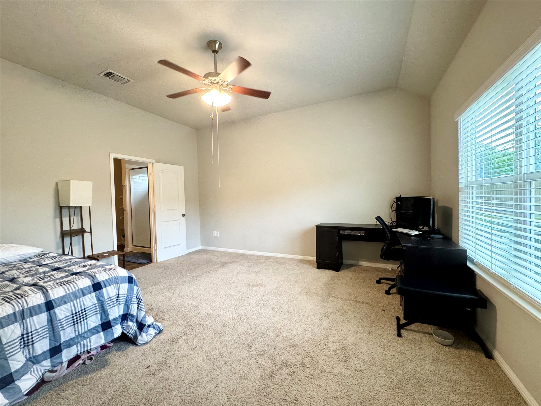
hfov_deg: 102.1
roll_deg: +1.3
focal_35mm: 14
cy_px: 203
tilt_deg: -2.1
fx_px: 219
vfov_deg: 85.7
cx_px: 270
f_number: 2.2
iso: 200
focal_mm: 2.22
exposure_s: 1/60
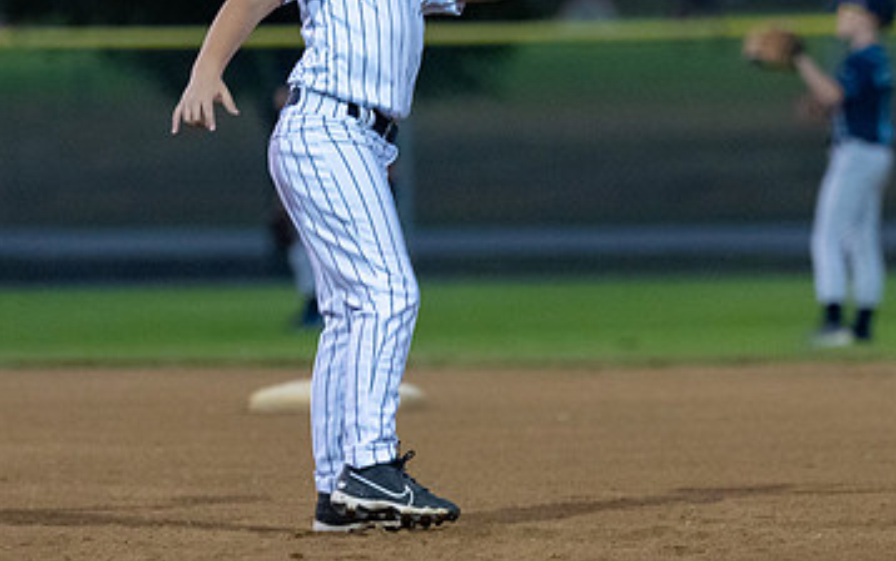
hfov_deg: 5.2
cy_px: 471
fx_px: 9917
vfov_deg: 3.2
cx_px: 595
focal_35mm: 406
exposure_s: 1/1000
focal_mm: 143
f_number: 2.8
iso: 1600
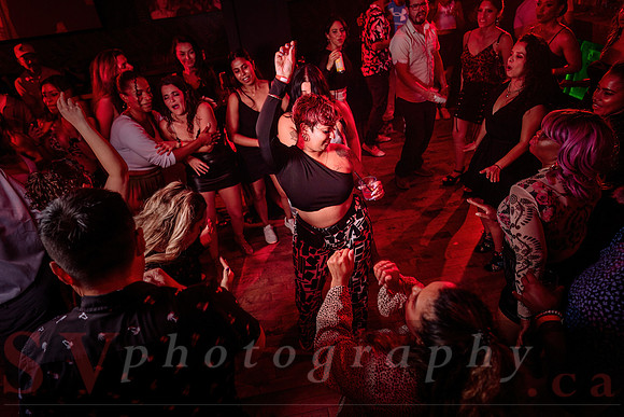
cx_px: 312
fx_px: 416
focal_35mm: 24
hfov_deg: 73.7
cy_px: 208
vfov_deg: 53.2
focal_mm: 24
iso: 800
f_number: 3.2
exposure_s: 1/40
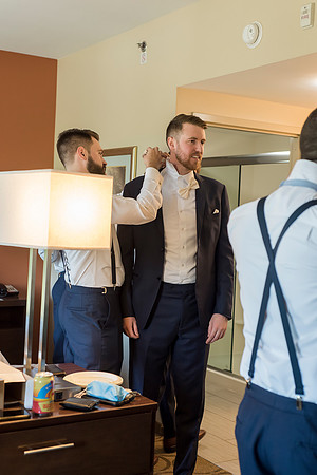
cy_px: 238
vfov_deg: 39.6
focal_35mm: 50
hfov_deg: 27.0
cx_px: 158
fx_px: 660
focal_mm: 50
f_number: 4.5
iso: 1600
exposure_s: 1/160
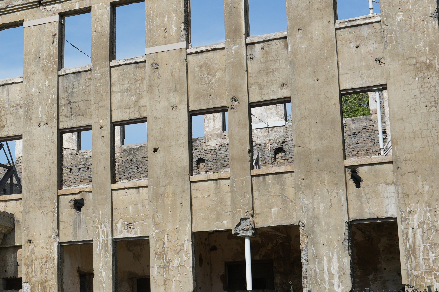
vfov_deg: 16.9
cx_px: 3
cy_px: 157
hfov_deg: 24.0
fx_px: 988
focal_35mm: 81
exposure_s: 1/400
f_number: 9
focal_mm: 32
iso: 160
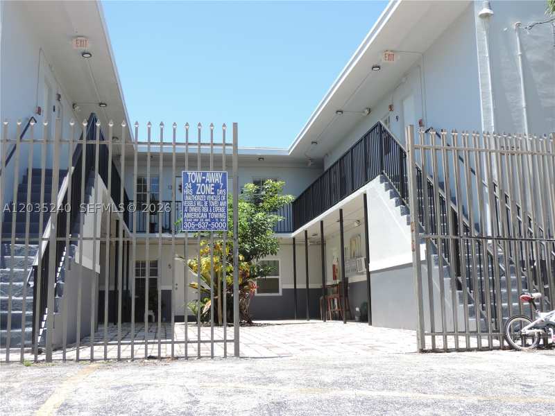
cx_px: 278
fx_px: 641
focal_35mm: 40
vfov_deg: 36.0
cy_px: 208
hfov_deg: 46.8
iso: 80
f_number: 3.3
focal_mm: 7.1
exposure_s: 1/400
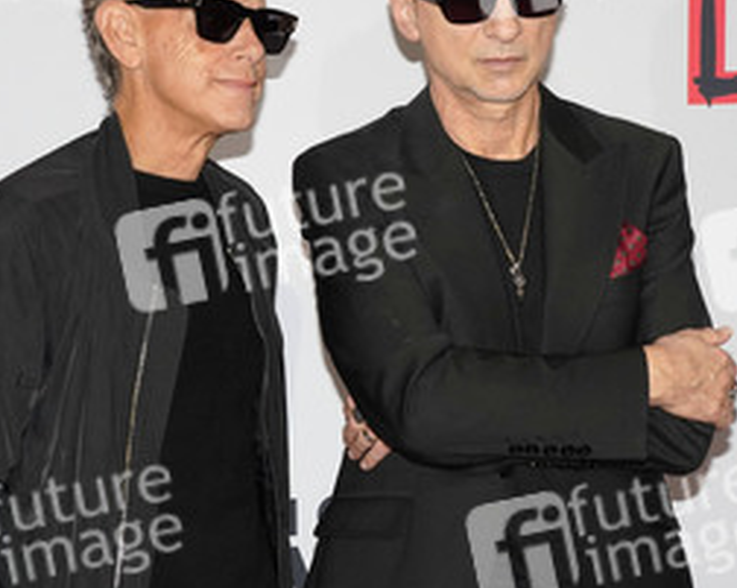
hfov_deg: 27.2
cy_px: 389
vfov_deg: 21.7
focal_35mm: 70
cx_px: 351
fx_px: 1525
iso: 640
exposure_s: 1/100
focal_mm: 47
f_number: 5.6
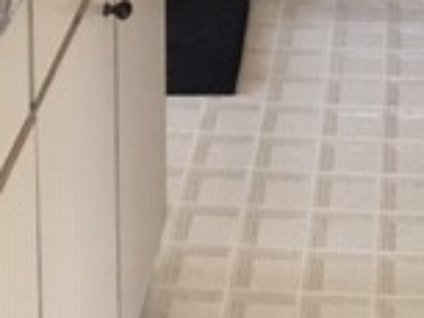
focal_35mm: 121
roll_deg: -0.9
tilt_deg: -11.5
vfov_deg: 11.0
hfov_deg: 16.1
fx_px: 1483
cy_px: -340
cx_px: 355
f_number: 2.2
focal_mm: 4.15
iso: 64
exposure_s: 1/15
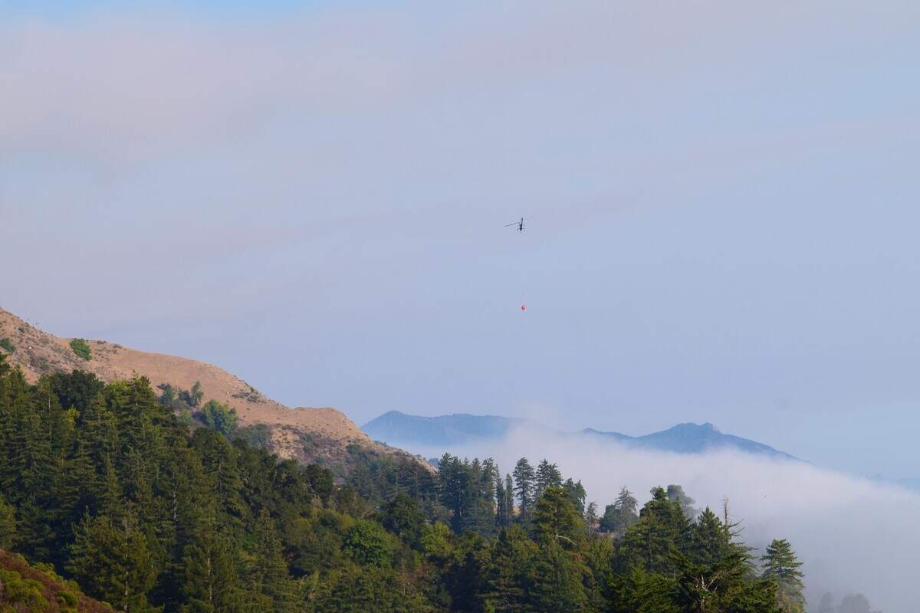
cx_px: 460
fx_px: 4446
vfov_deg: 7.9
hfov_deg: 11.8
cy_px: 306
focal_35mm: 174
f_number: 11
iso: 320
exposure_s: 1/500
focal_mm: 116
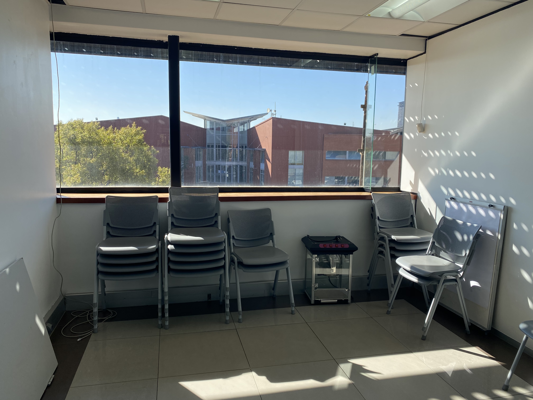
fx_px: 400
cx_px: 266
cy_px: 200
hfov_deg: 67.3
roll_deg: +0.3
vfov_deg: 53.1
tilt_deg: -7.4
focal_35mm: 26
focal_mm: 4.25
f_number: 1.8
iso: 32
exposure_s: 1/864
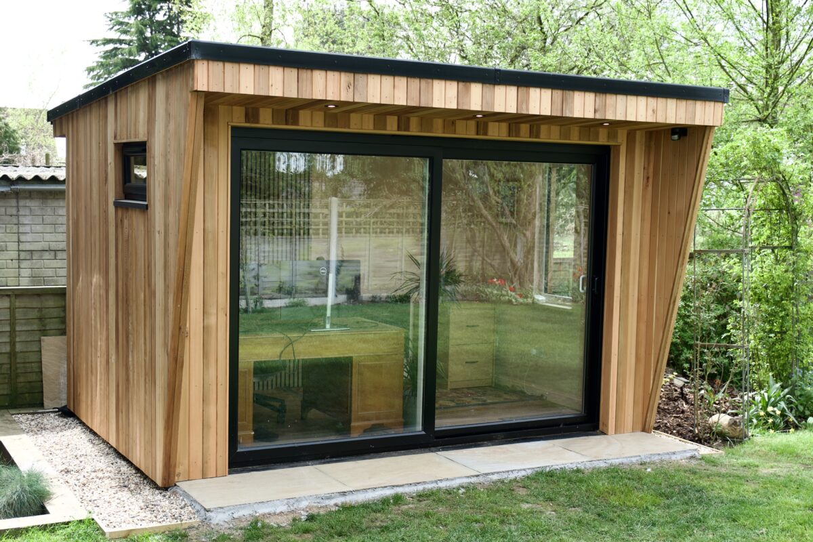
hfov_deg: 60.3
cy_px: 271
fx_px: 700
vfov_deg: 42.3
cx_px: 406
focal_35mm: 31
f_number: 4.2
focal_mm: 30
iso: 100
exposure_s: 1/125
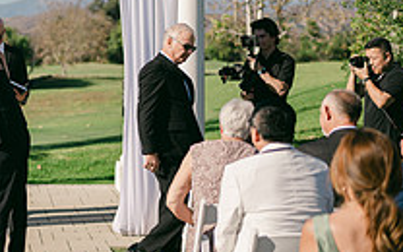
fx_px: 1131
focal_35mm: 103
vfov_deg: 12.7
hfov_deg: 19.4
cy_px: 52
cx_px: -28
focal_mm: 35
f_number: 1.4
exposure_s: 1/8000
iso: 64
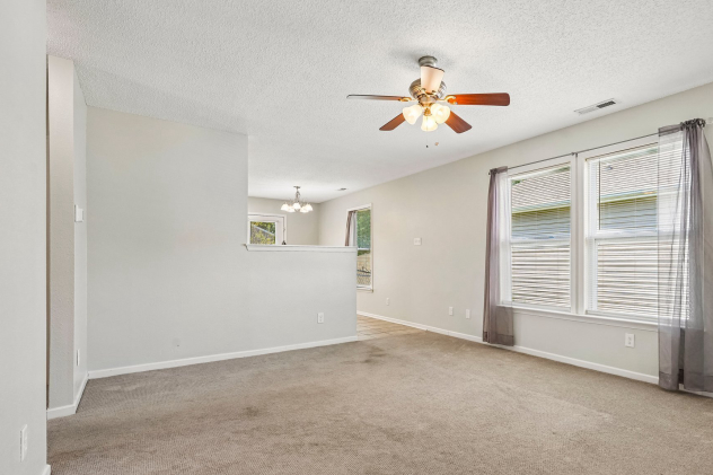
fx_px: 376
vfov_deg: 64.4
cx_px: 413
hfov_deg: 86.2
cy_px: 260
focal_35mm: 19
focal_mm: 16
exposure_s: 1/30
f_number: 8
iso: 320
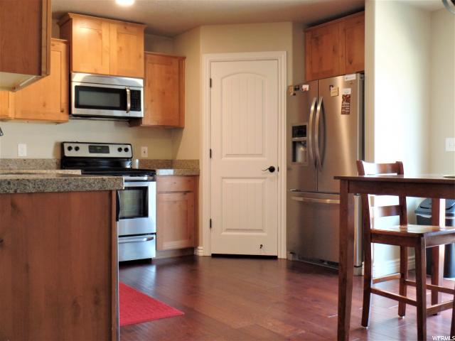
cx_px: 228
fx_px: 552
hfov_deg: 44.8
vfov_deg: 34.3
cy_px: 170
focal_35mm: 42
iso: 320
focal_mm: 7.5
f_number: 3.2
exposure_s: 1/30
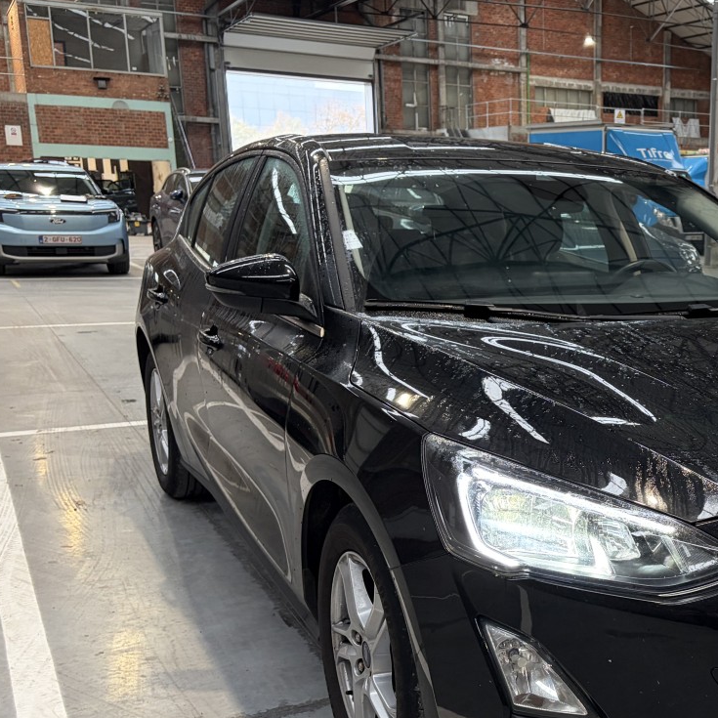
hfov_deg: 35.1
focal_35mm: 45
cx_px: 660
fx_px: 1056
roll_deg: +0.3
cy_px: 473
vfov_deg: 37.2
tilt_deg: -11.6
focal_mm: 5.96
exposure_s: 1/51
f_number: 1.6
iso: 125
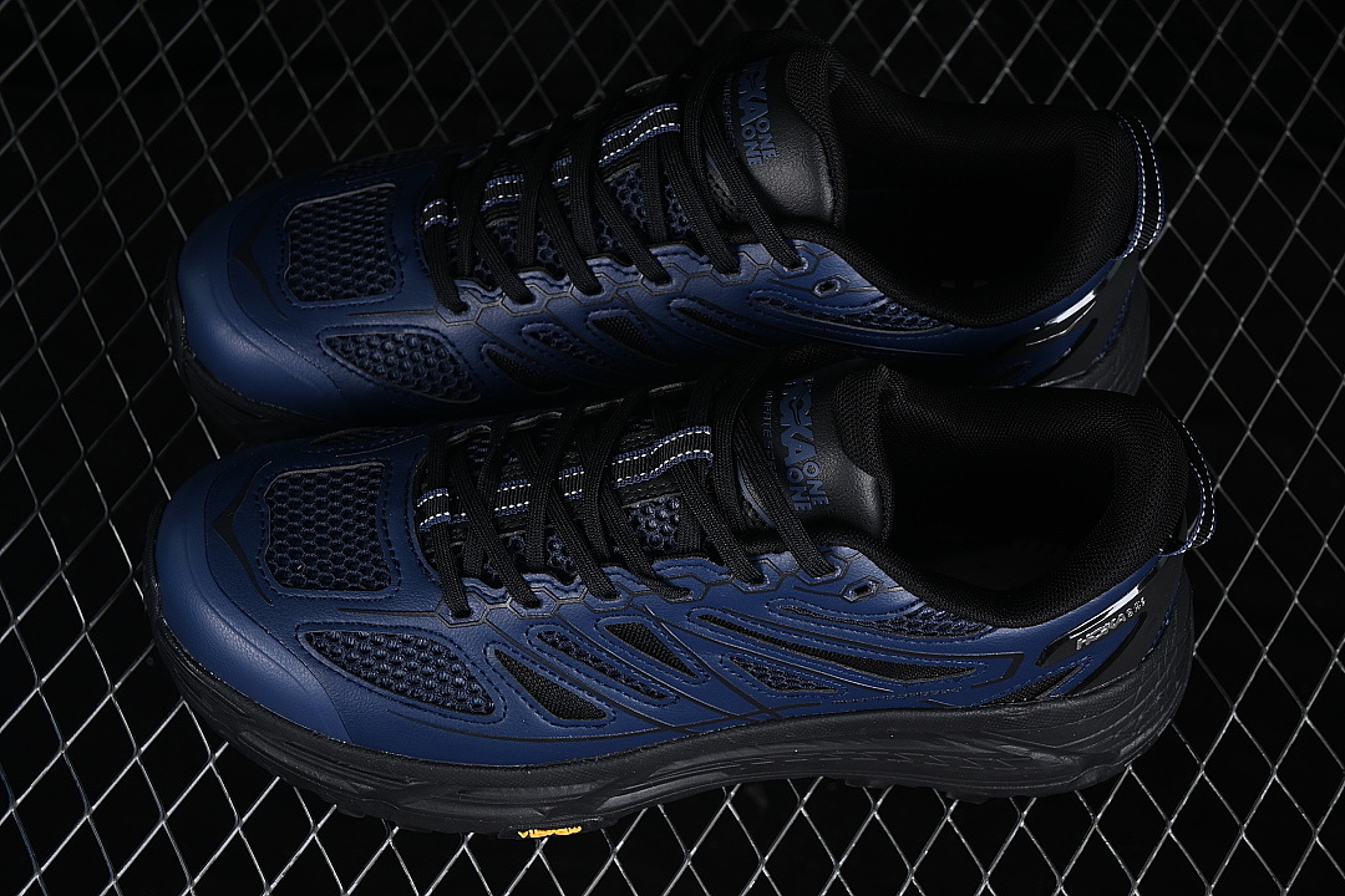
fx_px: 2802
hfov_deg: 27.0
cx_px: 672
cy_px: 448
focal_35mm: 75
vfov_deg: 18.2
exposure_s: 1/60
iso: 160
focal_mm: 50
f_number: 6.3
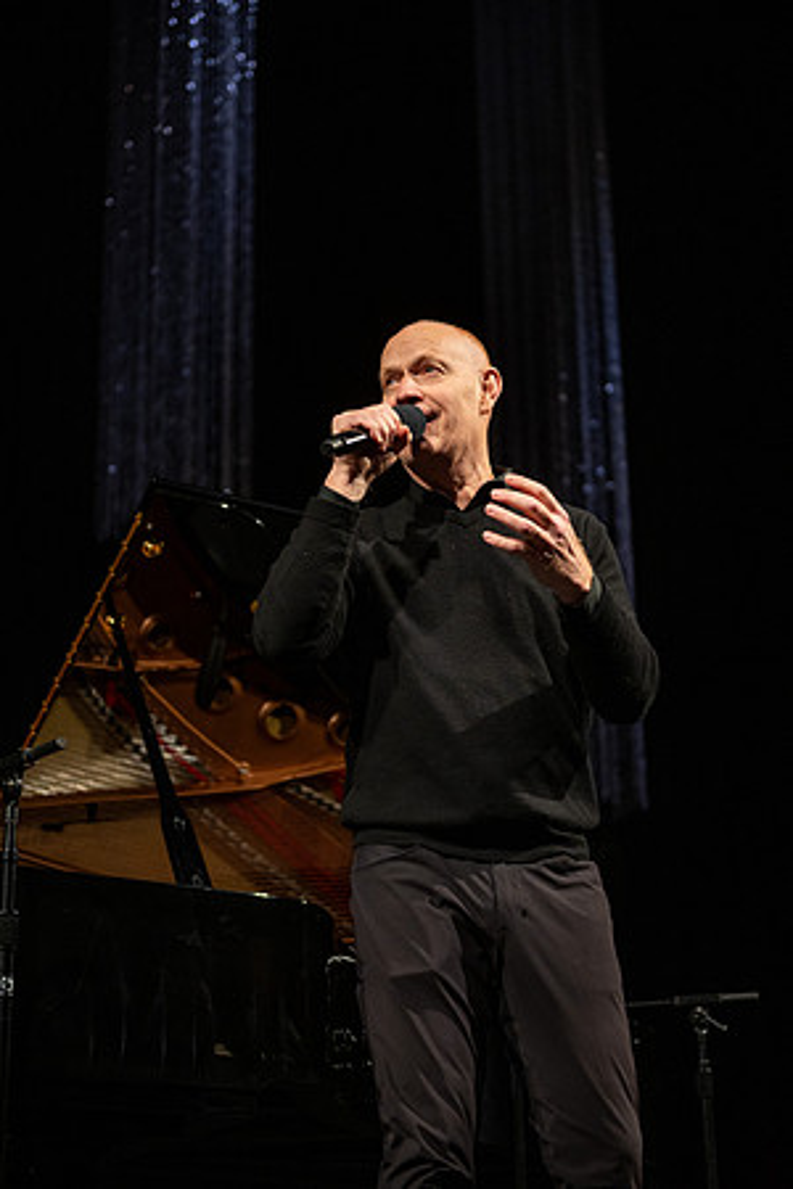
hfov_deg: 19.5
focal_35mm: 70
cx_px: 396
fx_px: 2313
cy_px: 594
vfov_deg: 28.8
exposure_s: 1/400
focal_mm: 70
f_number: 2.8
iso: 1250
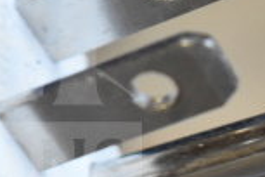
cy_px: 67
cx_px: -54
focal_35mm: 330
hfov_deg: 6.2
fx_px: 2429
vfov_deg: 4.2
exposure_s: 1/100
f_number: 5.6
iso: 3200
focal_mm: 55
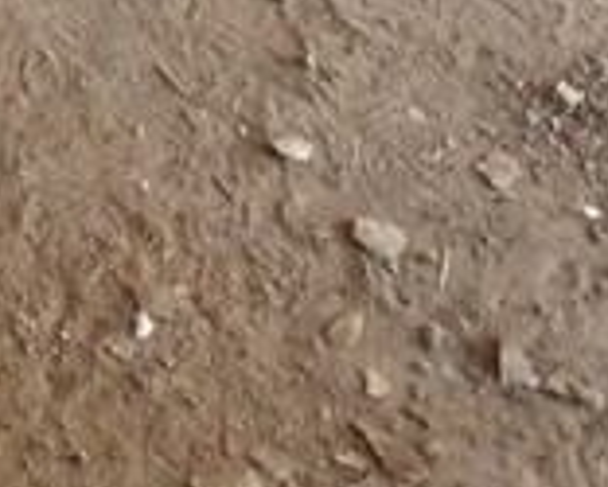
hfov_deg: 9.7
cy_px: -1071
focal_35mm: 163
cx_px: -1099
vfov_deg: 7.9
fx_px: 2935
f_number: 3.3
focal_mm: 4.3
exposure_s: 1/60
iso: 160
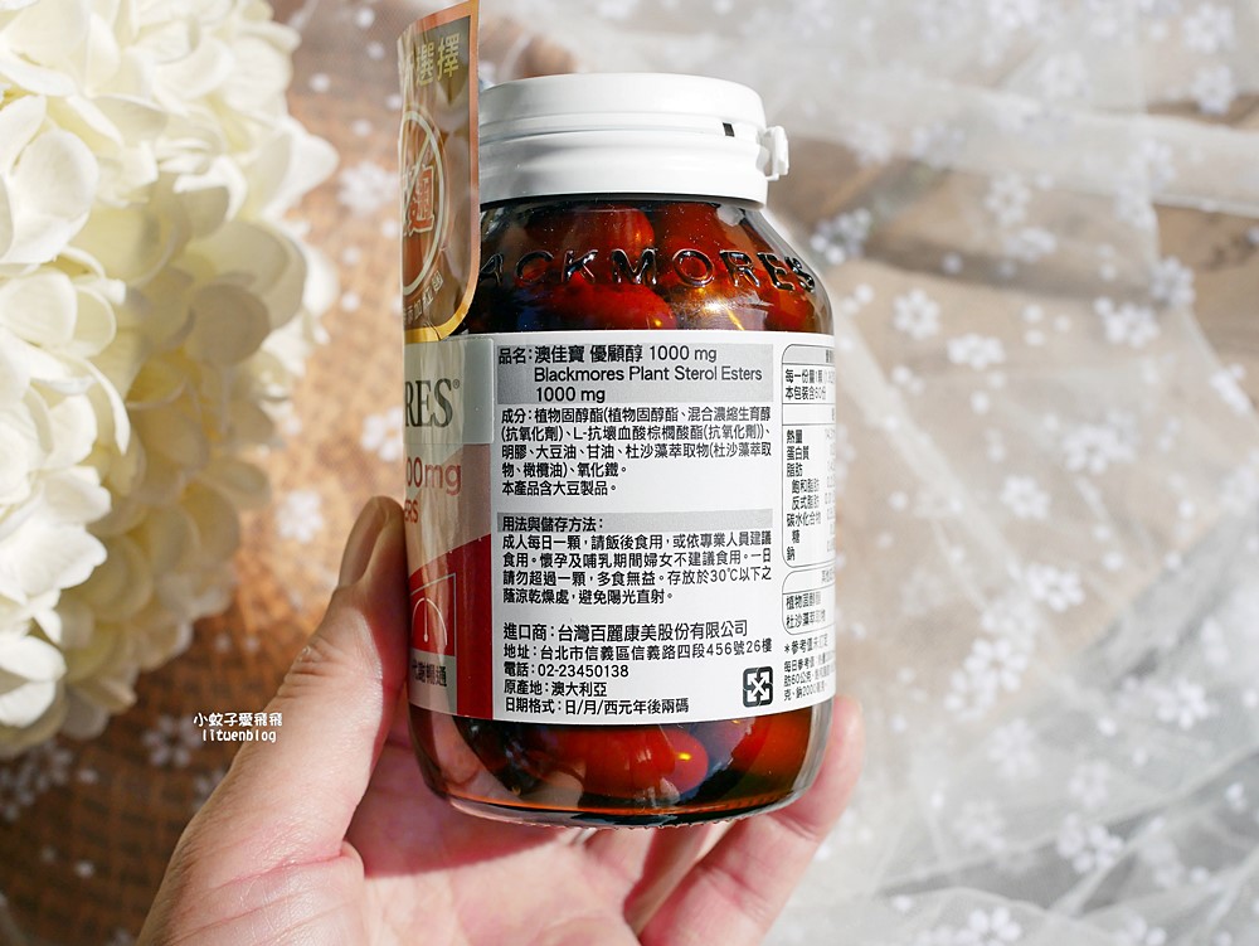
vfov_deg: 29.1
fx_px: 1819
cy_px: 473
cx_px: 630
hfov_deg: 38.2
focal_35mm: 50
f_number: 5
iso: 200
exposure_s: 1/2500
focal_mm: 25
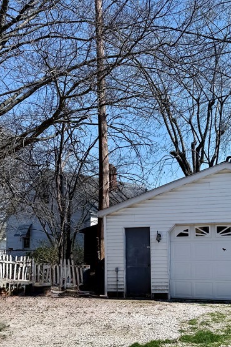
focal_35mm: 46
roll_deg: -0.2
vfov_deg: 42.3
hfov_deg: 29.1
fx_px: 443
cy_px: 228
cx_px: 145
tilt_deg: +2.4
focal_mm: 6.76
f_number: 1.78
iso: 80
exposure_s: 1/4673
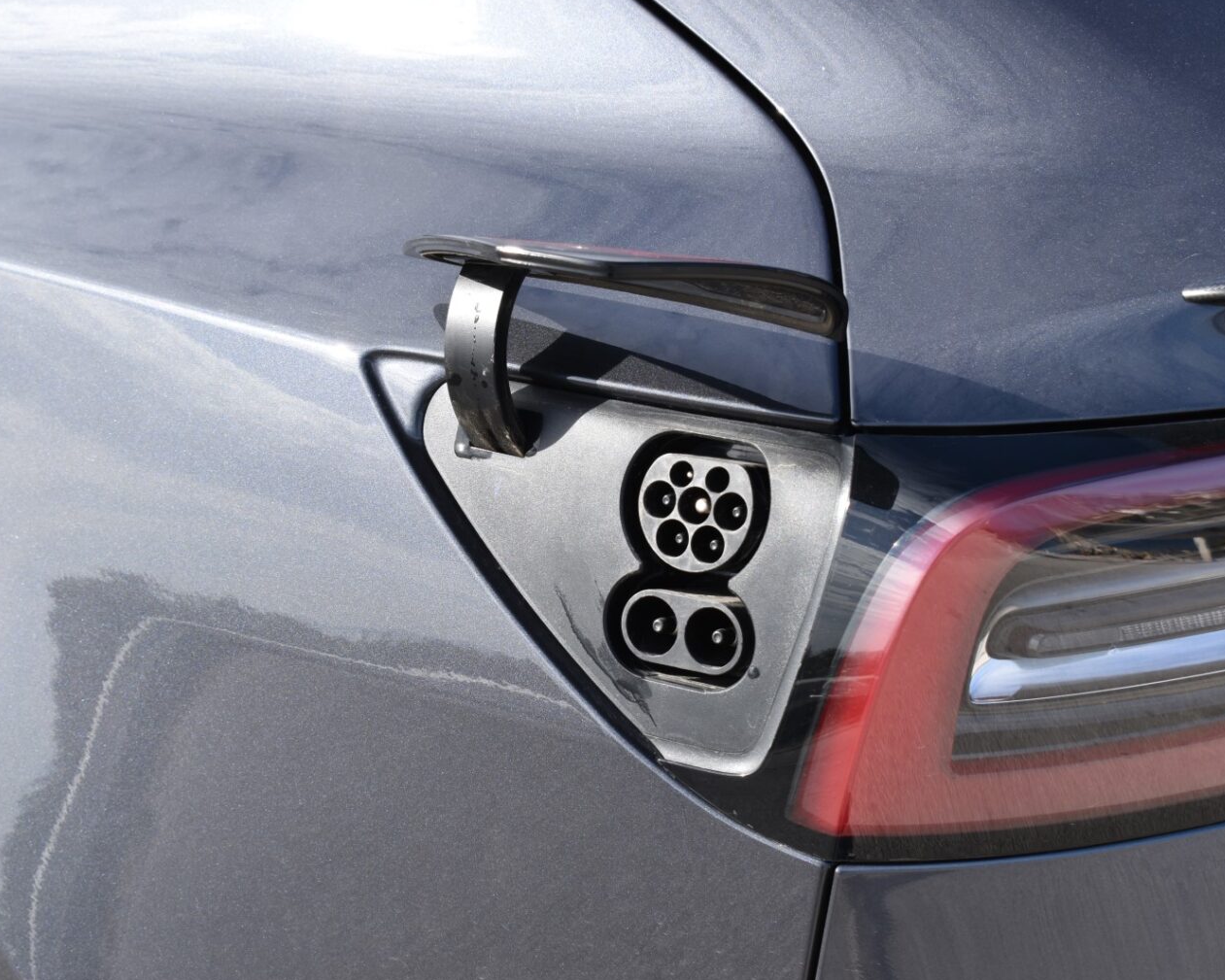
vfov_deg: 21.3
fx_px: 2611
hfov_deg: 26.4
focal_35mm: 72
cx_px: 688
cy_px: 488
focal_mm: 42
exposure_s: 1/320
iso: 200
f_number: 9
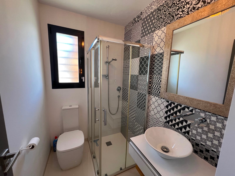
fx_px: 88
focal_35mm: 13
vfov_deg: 89.9
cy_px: 88
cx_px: 118
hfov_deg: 106.2
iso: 160
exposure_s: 1/100
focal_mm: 1.57
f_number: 1.8
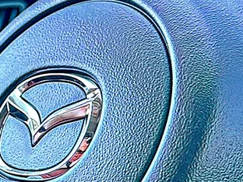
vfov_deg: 14.6
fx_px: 709
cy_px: 126
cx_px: 9
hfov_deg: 19.0
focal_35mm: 101
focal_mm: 6.86
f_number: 1.78
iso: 100
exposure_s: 1/137
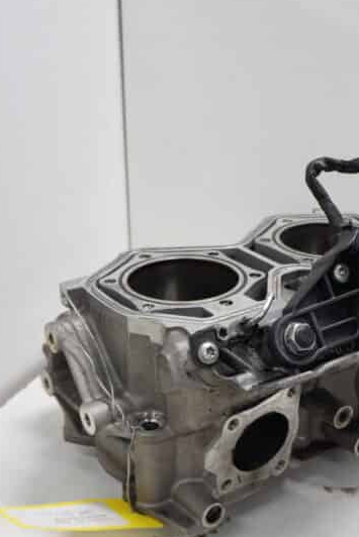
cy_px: 330
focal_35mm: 52
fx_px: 777
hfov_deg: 25.9
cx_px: 236
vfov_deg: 38.0
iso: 400
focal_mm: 18
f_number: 5
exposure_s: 1/60
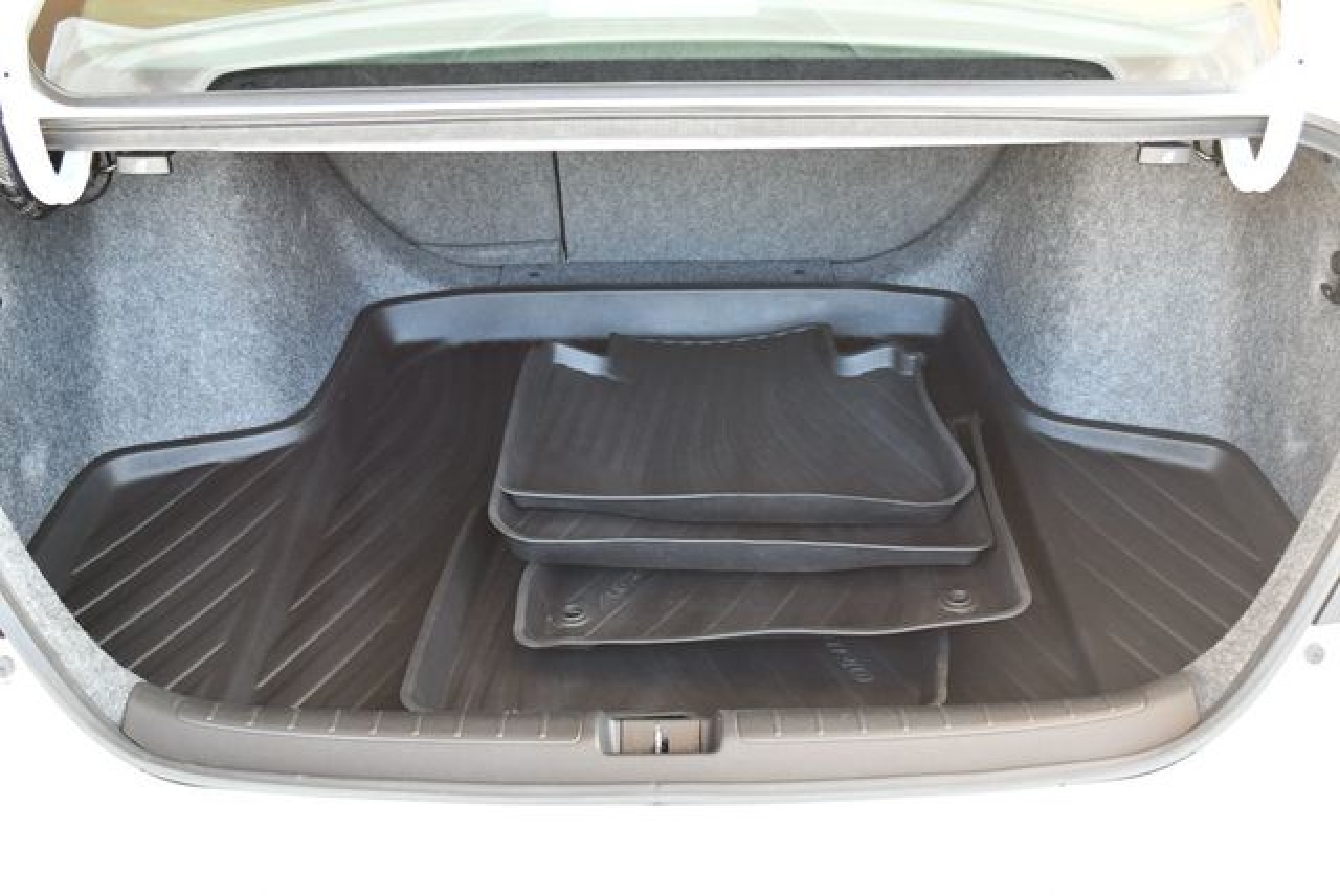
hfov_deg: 53.1
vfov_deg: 36.9
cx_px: 670
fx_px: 1341
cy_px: 448
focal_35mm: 36
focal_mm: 18
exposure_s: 1/125
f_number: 3.5
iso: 1000
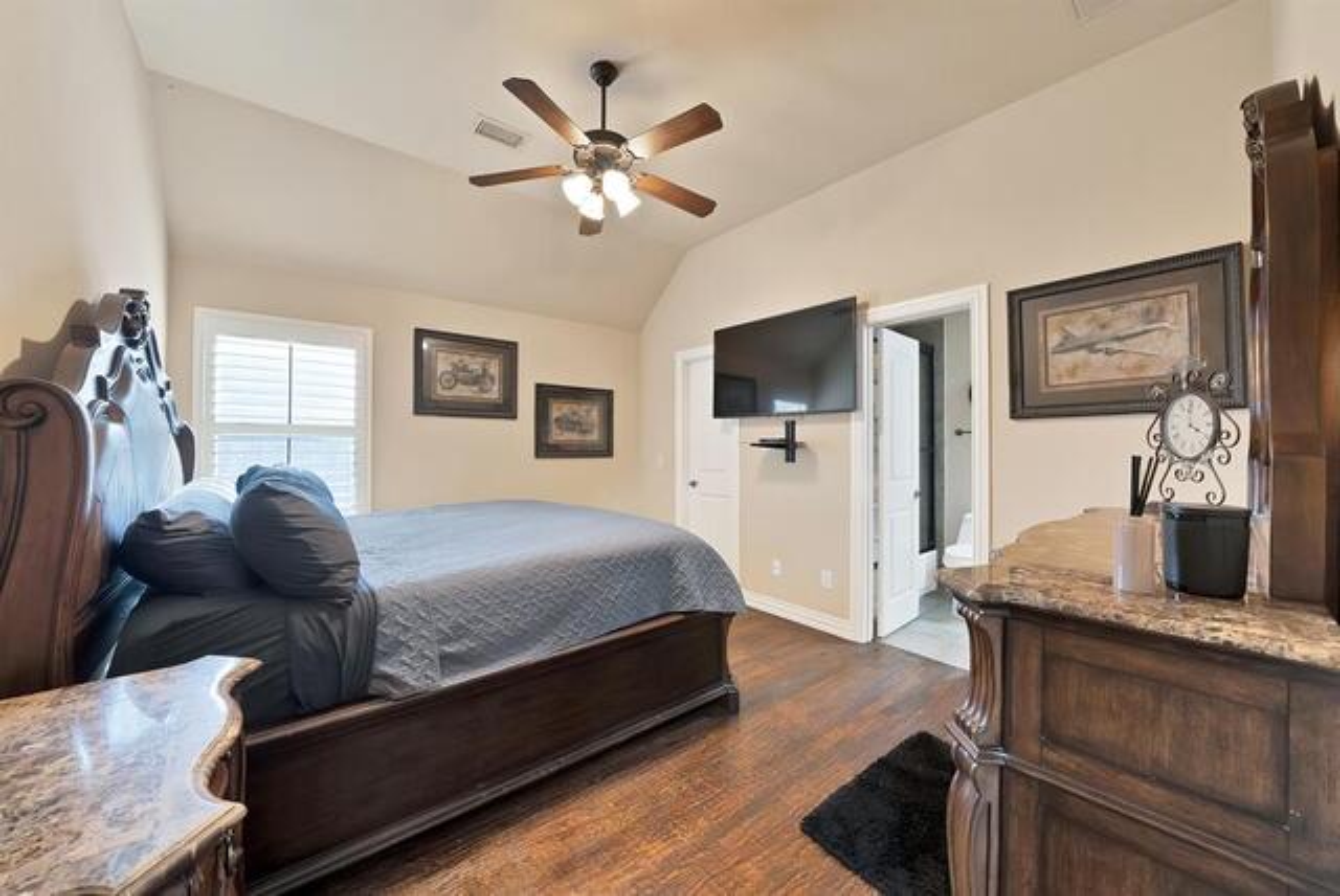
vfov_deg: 90.1
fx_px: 447
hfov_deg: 112.6
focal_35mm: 12
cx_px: 670
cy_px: 448
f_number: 9
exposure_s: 1/2.5
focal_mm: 12
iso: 640
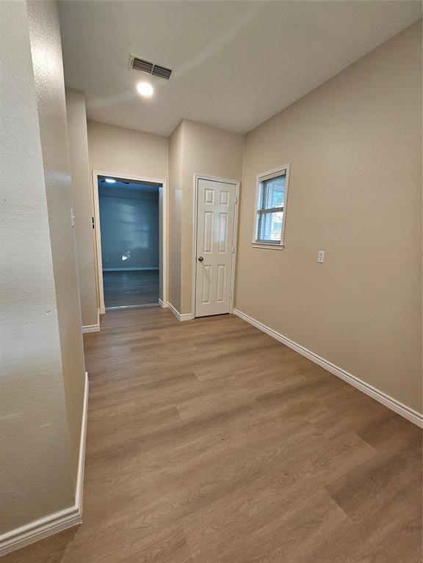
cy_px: 282
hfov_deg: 89.9
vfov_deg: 106.2
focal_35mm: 13
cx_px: 212
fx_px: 212
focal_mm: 2.2
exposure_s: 1/40
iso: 320
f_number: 2.2
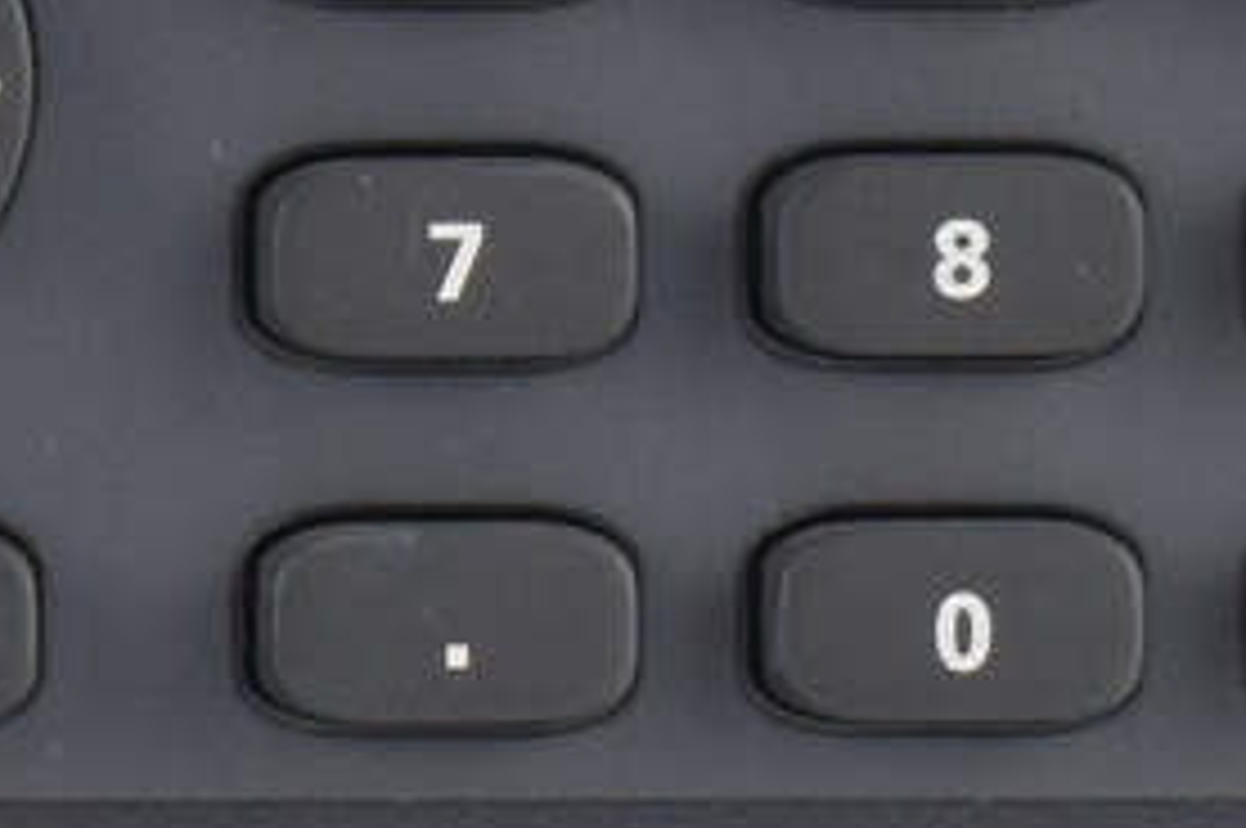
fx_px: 21112
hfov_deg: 3.3
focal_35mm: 611
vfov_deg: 2.2
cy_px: -29
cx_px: -1484
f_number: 10
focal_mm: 55
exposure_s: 1/30
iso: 400
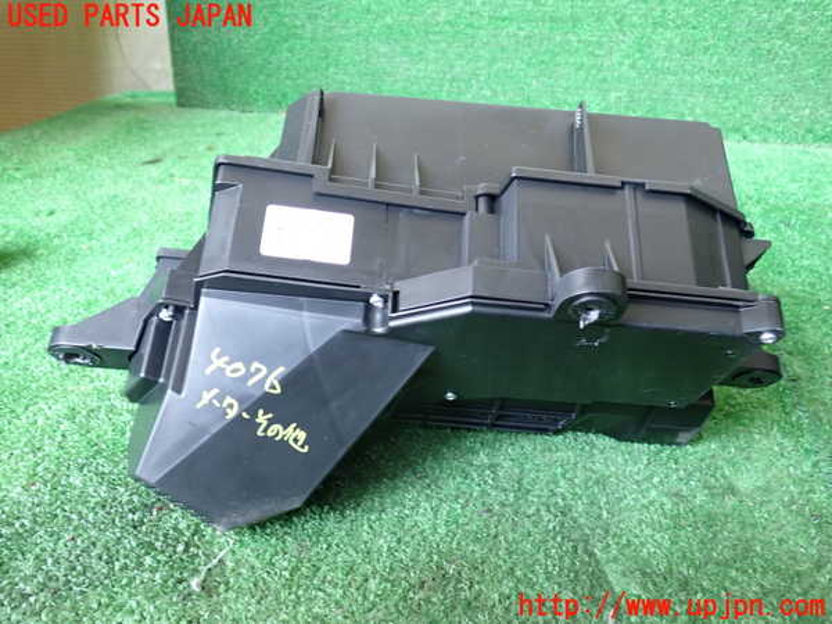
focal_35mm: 30
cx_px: 416
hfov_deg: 60.0
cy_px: 312
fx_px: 721
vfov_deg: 46.8
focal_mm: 5.4
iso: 250
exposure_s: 1/30
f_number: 2.3
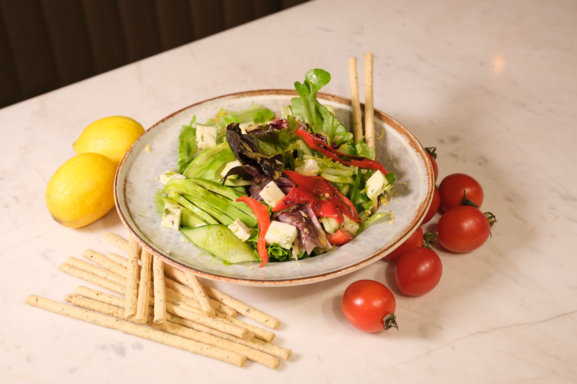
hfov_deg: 38.9
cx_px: 288
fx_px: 817
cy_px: 192
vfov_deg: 26.5
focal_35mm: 51
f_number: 3.9
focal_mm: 34.3
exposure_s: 1/125
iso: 400
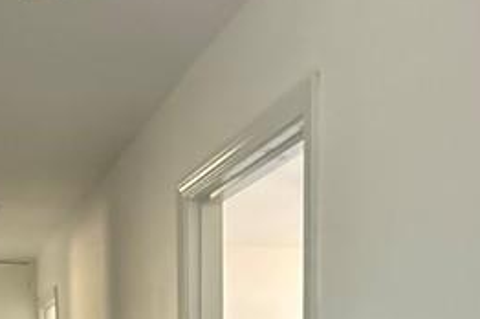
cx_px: 209
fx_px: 759
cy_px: 444
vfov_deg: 21.0
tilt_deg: -4.2
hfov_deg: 35.0
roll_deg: +0.8
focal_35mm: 57
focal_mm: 2.22
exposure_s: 1/60
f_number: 2.2
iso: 1000
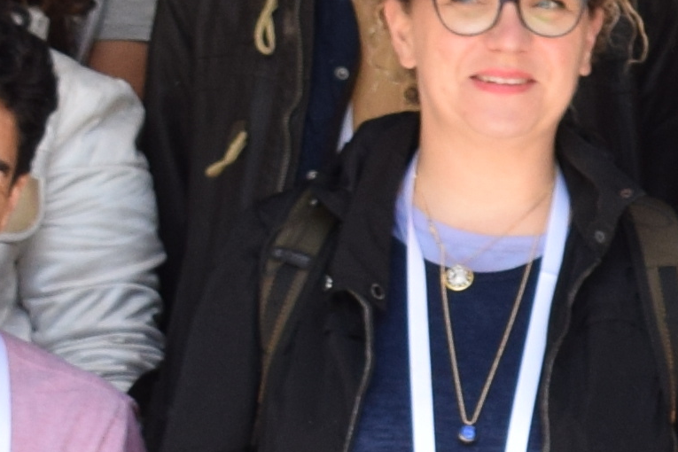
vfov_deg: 3.3
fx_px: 7757
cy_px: 549
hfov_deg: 4.9
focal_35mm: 412
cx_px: 1585
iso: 400
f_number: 6.3
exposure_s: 1/160
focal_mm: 35
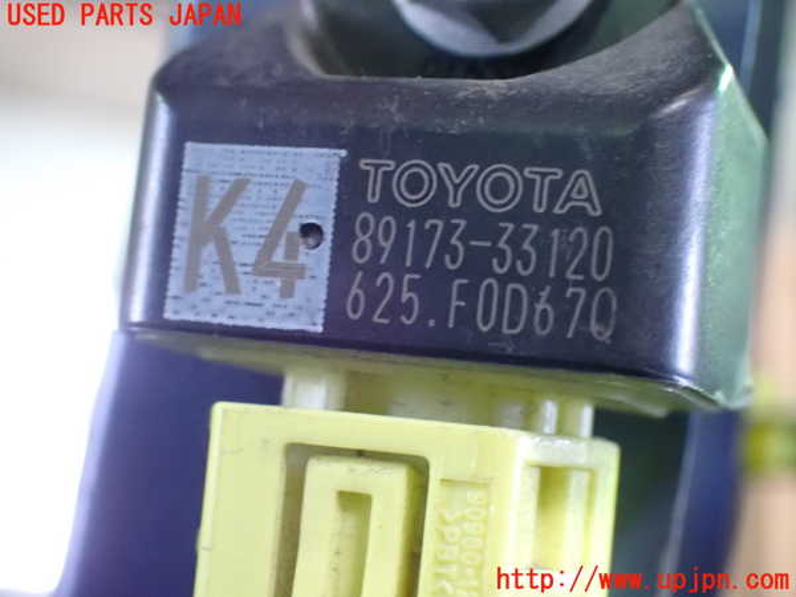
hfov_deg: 31.2
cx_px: 398
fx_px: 1426
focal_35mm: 62
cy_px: 298
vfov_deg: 23.7
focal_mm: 11.09
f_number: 3.6
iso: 1600
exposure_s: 1/40
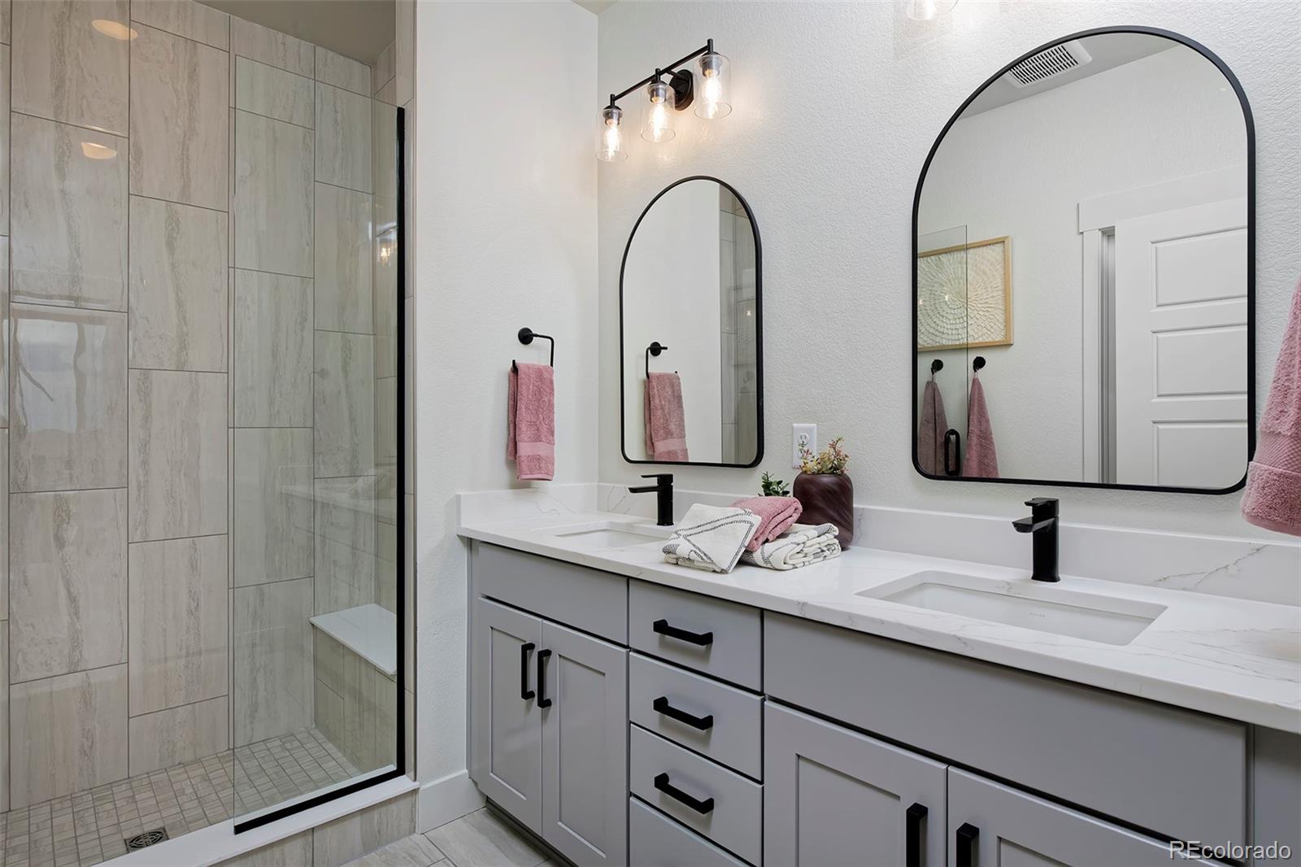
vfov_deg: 64.5
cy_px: 434
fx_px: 686
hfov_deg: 86.9
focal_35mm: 19
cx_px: 650
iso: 800
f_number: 13
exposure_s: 1/200
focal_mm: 19
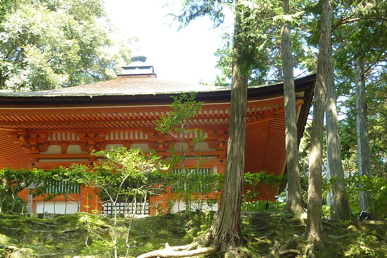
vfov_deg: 19.9
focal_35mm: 68
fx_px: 731
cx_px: 151
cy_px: 183
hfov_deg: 29.6
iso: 80
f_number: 3.3
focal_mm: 4.4
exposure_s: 1/60
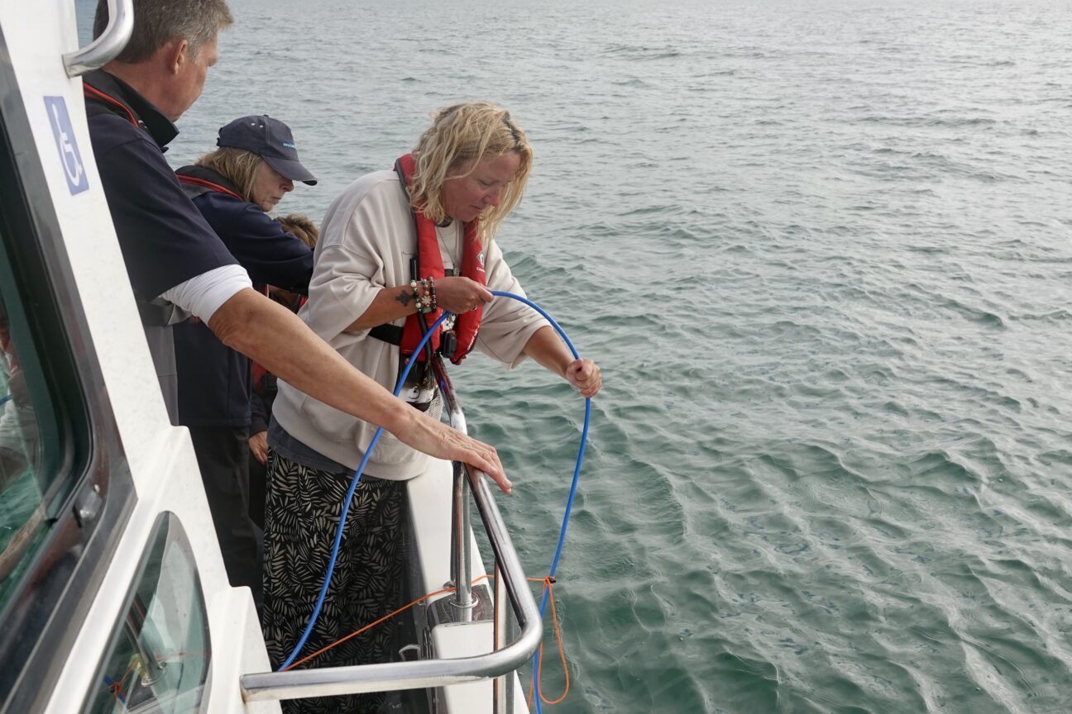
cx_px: 536
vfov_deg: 37.9
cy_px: 357
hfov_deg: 54.4
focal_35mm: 35
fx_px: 1042
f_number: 4
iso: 100
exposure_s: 1/640
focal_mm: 12.96
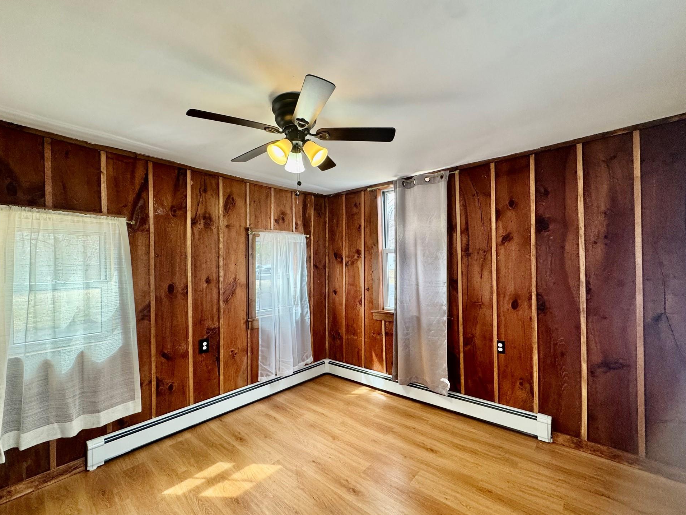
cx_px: 341
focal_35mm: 15
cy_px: 270
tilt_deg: -1.0
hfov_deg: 98.2
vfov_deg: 81.7
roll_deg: +0.4
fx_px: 297
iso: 250
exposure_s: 1/120
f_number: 2.2
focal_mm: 2.22
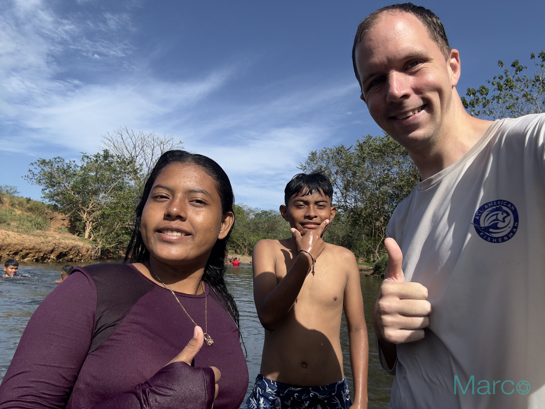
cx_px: 272
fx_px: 362
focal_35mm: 23
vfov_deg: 58.9
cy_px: 204
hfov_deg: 73.9
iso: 25
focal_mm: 2.69
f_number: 1.9
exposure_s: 1/1585
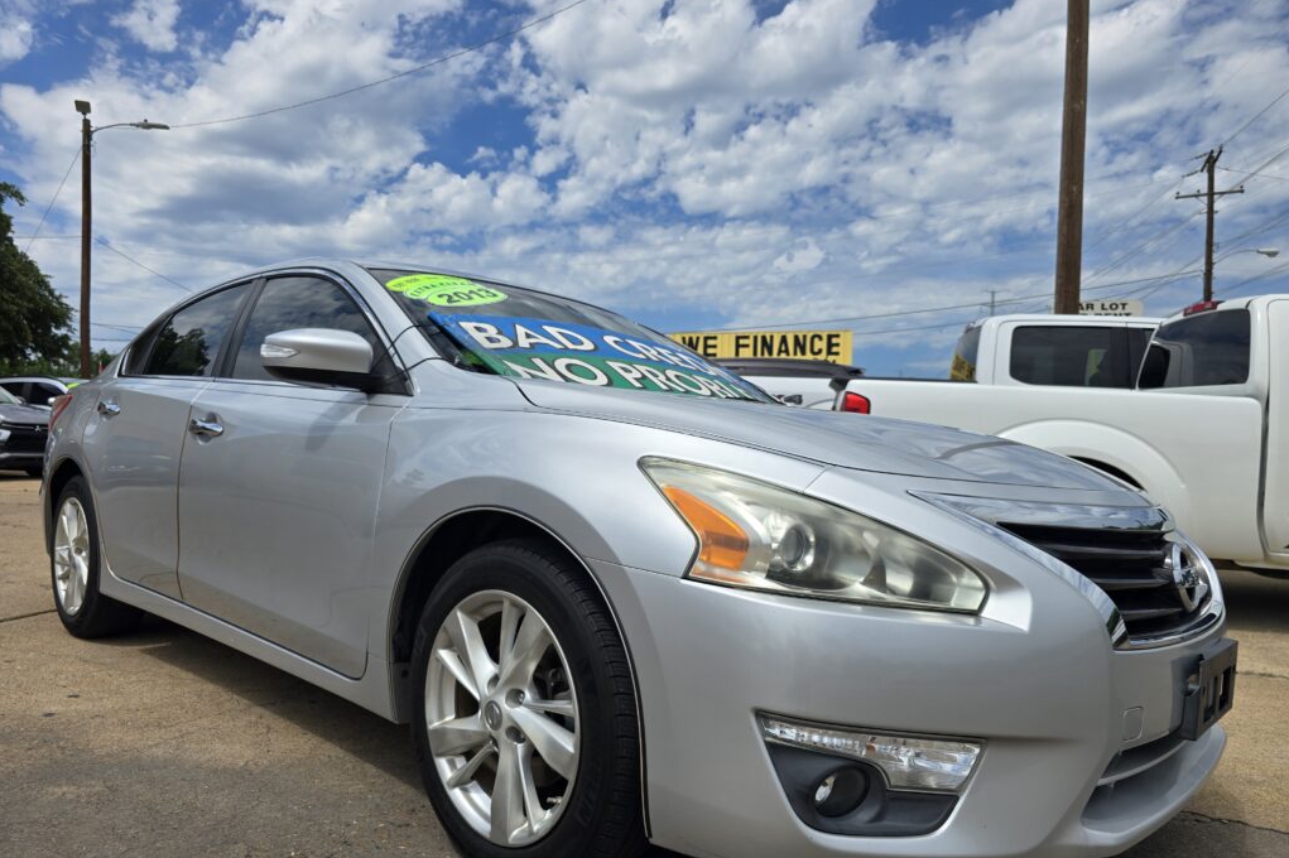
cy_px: 476
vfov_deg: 53.0
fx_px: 859
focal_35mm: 24
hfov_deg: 73.8
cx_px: 644
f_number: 1.7
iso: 12
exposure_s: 1/1546
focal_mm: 6.3
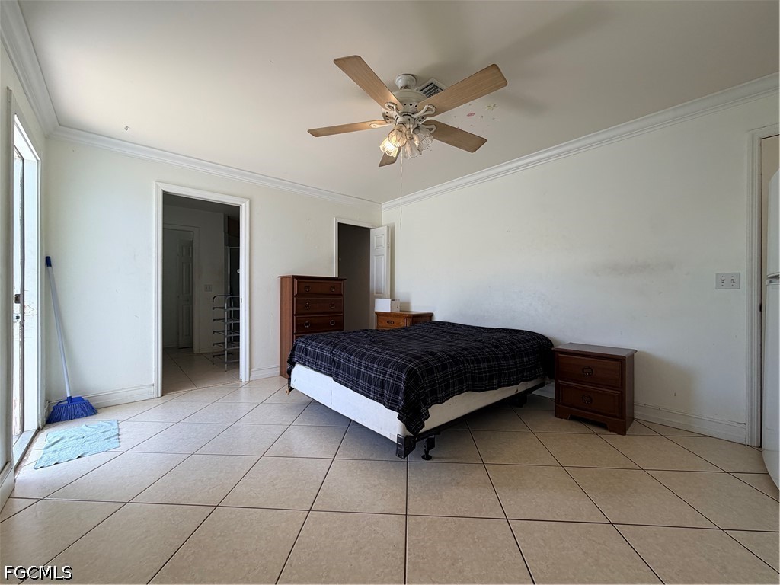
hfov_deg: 102.1
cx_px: 390
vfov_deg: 85.7
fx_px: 315
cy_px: 292
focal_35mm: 14
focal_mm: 2.22
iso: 64
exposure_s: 1/120
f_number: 2.2
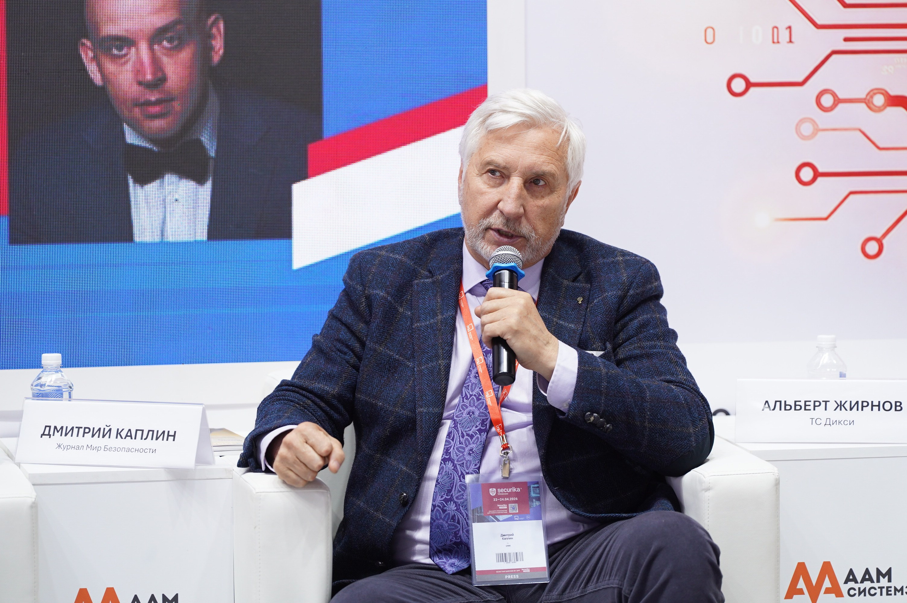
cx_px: 454
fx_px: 5034
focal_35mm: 200
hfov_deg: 10.3
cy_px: 302
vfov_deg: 6.9
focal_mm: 200
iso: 640
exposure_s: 1/100
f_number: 3.2
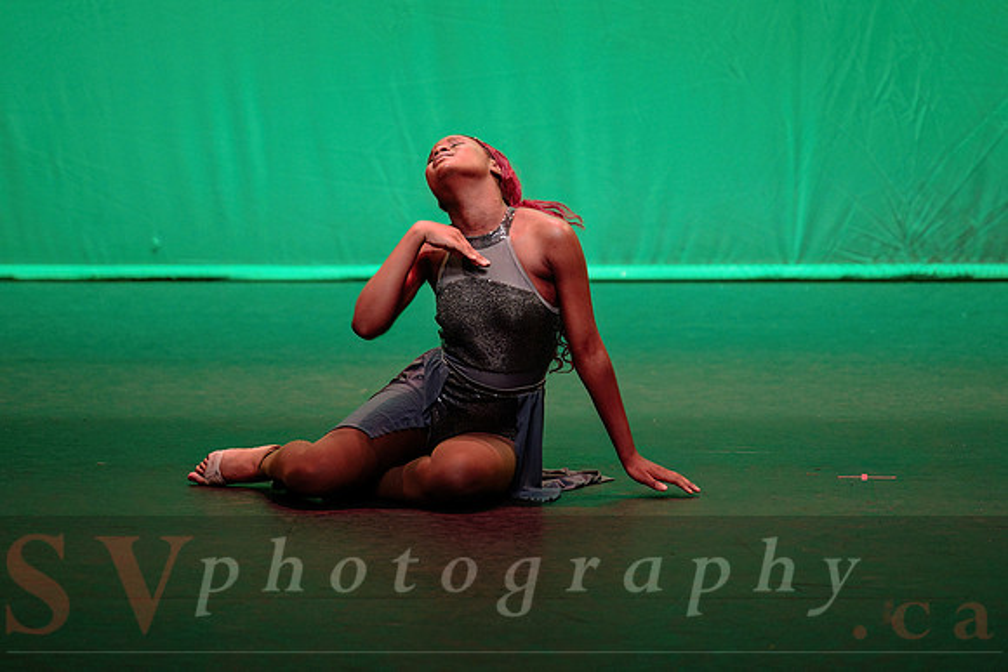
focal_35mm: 293
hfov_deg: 7.0
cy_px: 192
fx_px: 8199
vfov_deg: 4.7
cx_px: 501
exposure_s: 1/400
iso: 1250
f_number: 2.8
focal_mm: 200
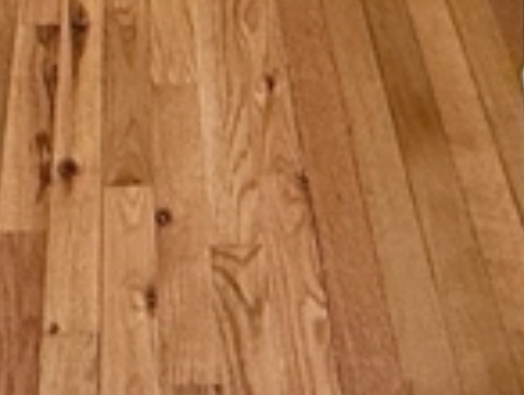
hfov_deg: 20.0
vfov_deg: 9.5
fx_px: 1486
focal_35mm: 98
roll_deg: -0.9
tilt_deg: +1.0
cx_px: 201
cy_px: -962
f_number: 2.2
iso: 200
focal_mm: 2.22
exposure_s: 1/60
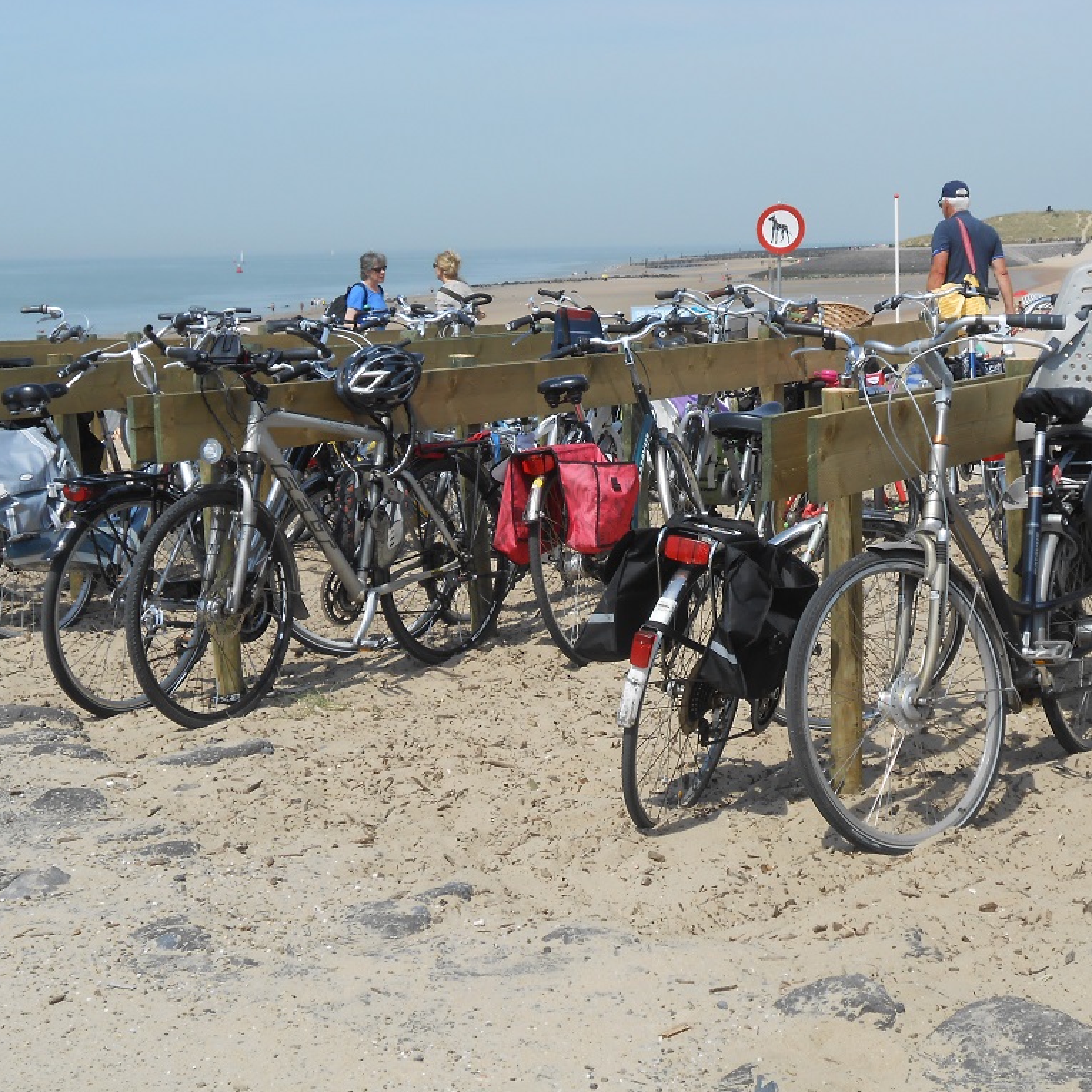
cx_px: 617
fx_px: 2070
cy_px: 547
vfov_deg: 29.6
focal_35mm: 58
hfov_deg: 29.5
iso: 80
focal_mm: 8.8
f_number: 4.8
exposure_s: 1/640
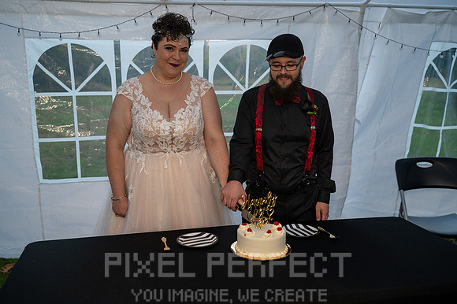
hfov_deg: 54.5
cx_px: 228
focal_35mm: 35
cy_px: 152
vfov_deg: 37.8
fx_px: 444
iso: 1100
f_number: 4
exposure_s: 1/200
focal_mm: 35
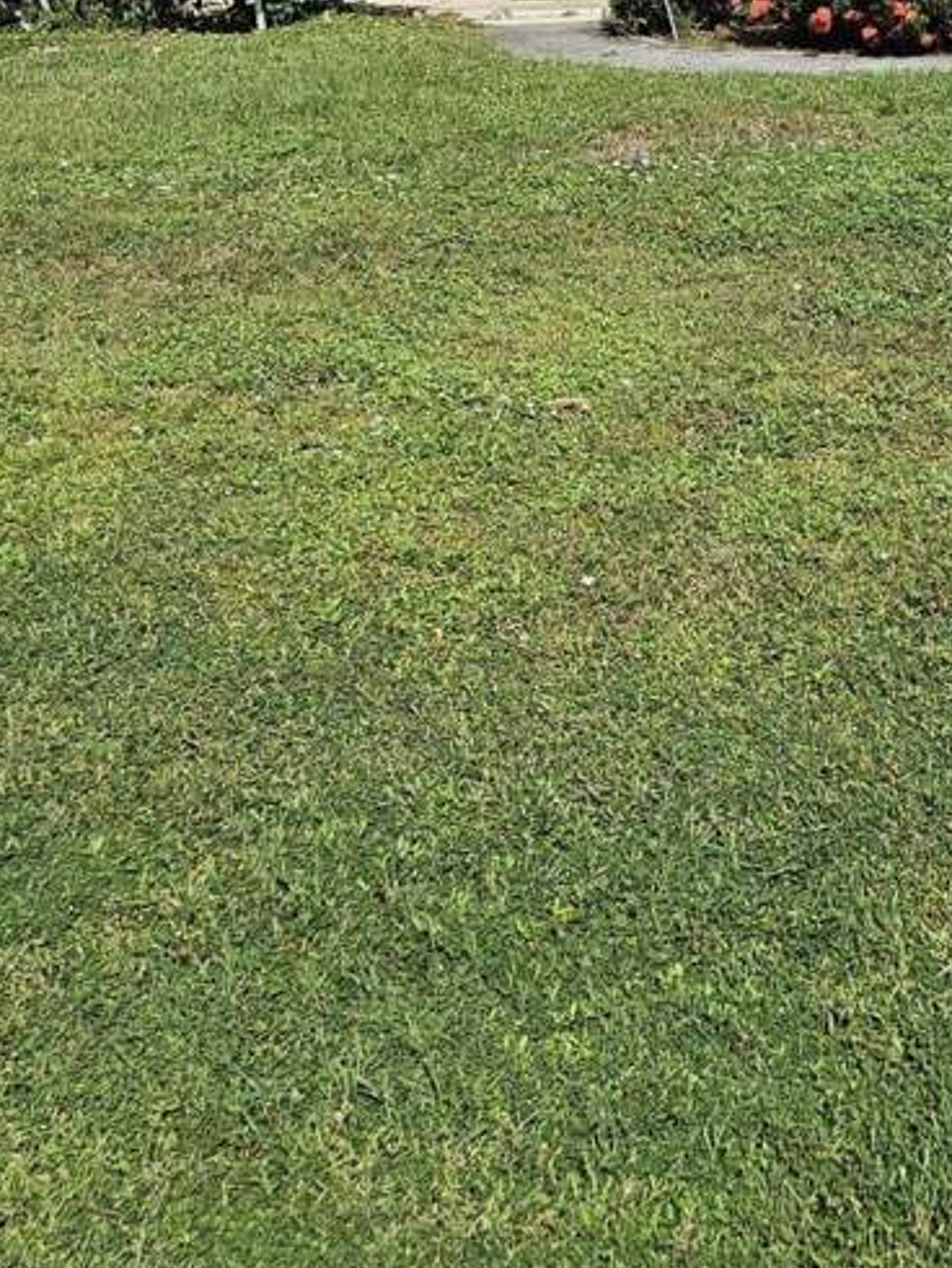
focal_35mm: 50
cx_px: 608
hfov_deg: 29.0
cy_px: 135
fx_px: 1832
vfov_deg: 35.9
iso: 25
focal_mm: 5.4
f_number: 1.8
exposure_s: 1/3273
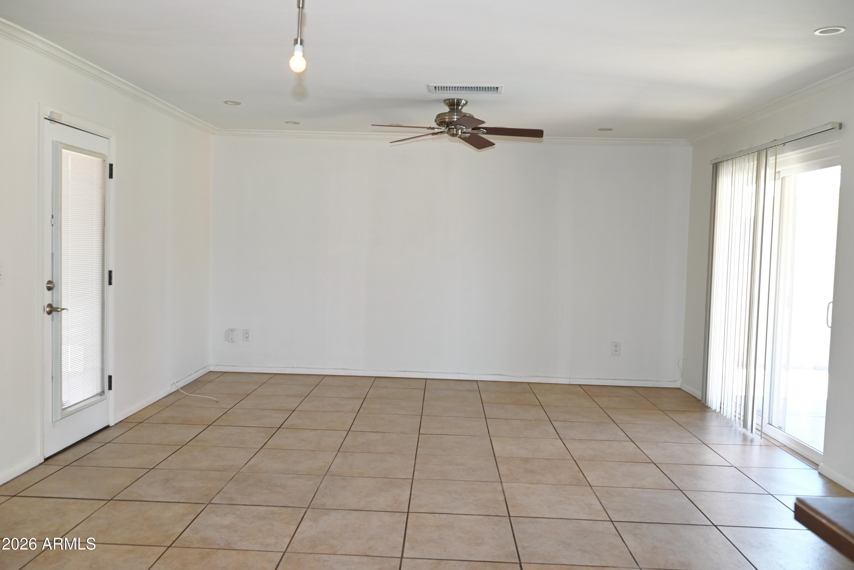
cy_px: 285
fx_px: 712
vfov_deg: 43.6
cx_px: 427
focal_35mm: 30
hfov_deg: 61.9
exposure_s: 1/60
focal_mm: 30
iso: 200
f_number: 4
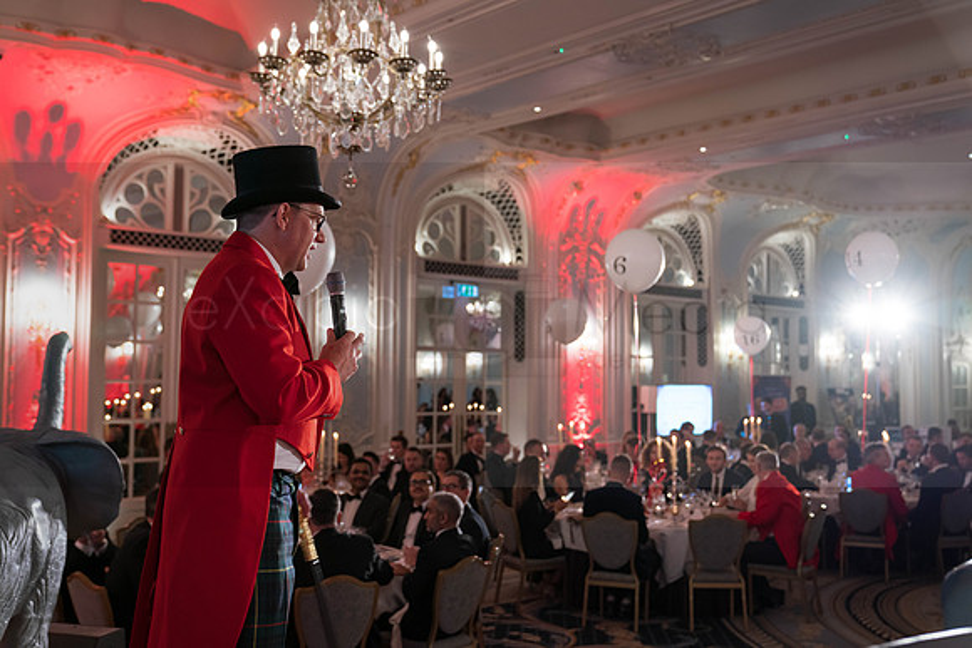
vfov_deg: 34.2
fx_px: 1053
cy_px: 324
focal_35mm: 39
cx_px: 486
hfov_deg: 49.5
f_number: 3.2
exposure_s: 1/80
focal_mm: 39
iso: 1600
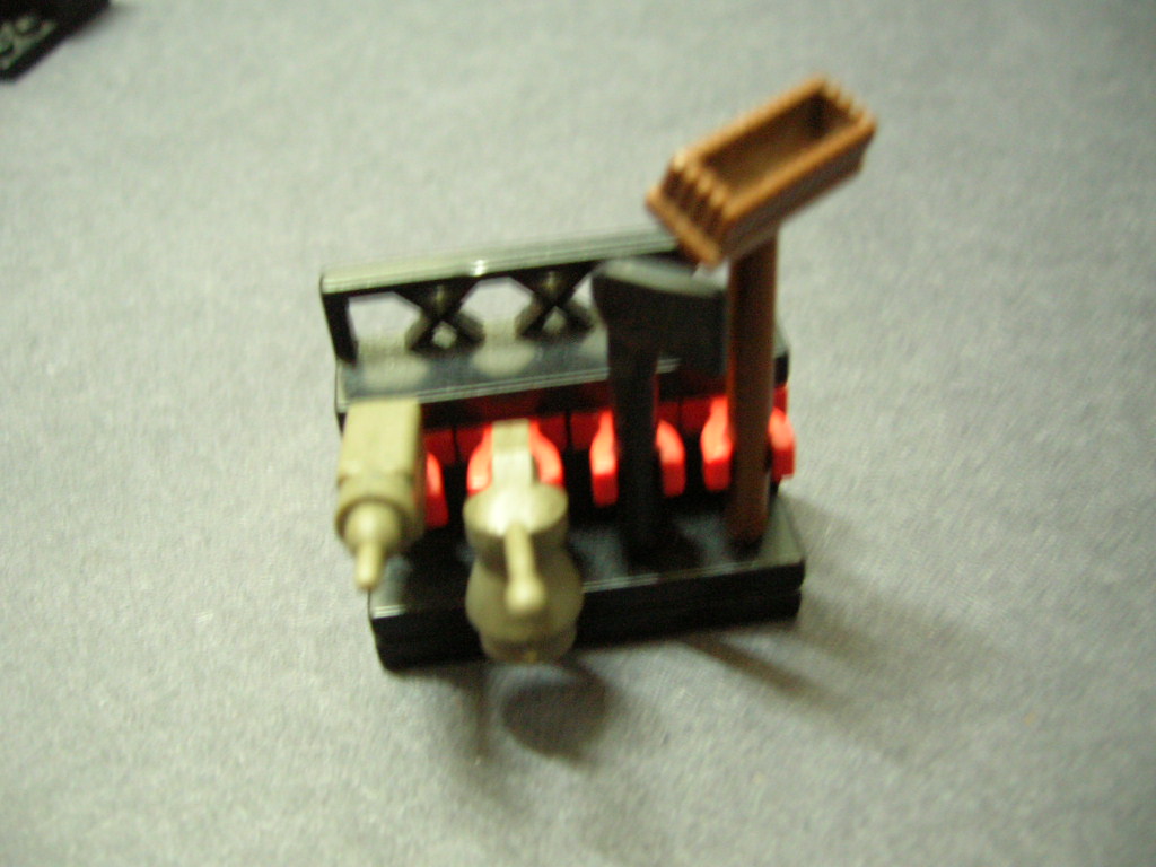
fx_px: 1135
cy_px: 434
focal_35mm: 34
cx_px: 578
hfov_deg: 54.0
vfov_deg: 41.8
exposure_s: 1.27
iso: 200
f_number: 2.9
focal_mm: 5.7
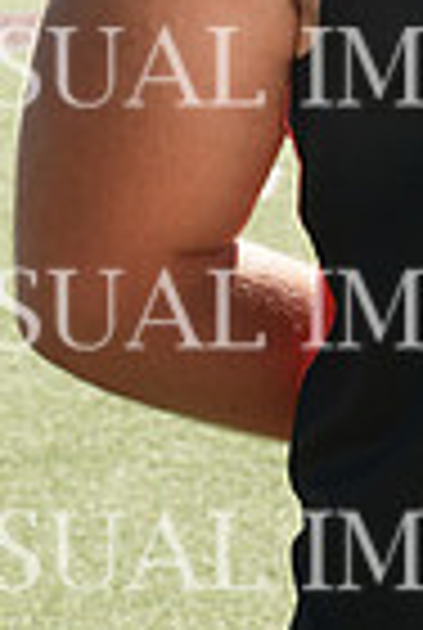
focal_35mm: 254
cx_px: 655
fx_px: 4456
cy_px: -54
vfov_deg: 8.0
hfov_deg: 5.4
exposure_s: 1/125
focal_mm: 41
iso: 100
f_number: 8
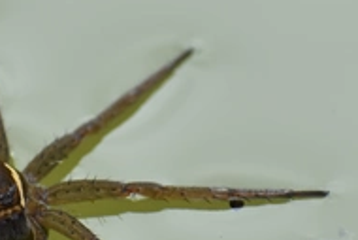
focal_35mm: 1512
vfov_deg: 0.9
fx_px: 15047
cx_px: 96
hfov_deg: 1.4
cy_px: 134
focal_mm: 300
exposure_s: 1/250
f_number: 6.3
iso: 100
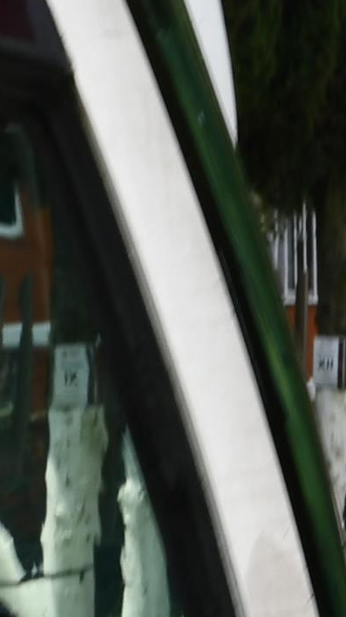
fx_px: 8493
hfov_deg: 2.3
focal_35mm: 520
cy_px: 910
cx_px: 560
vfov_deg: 4.1
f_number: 13
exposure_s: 1/60
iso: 100
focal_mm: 56
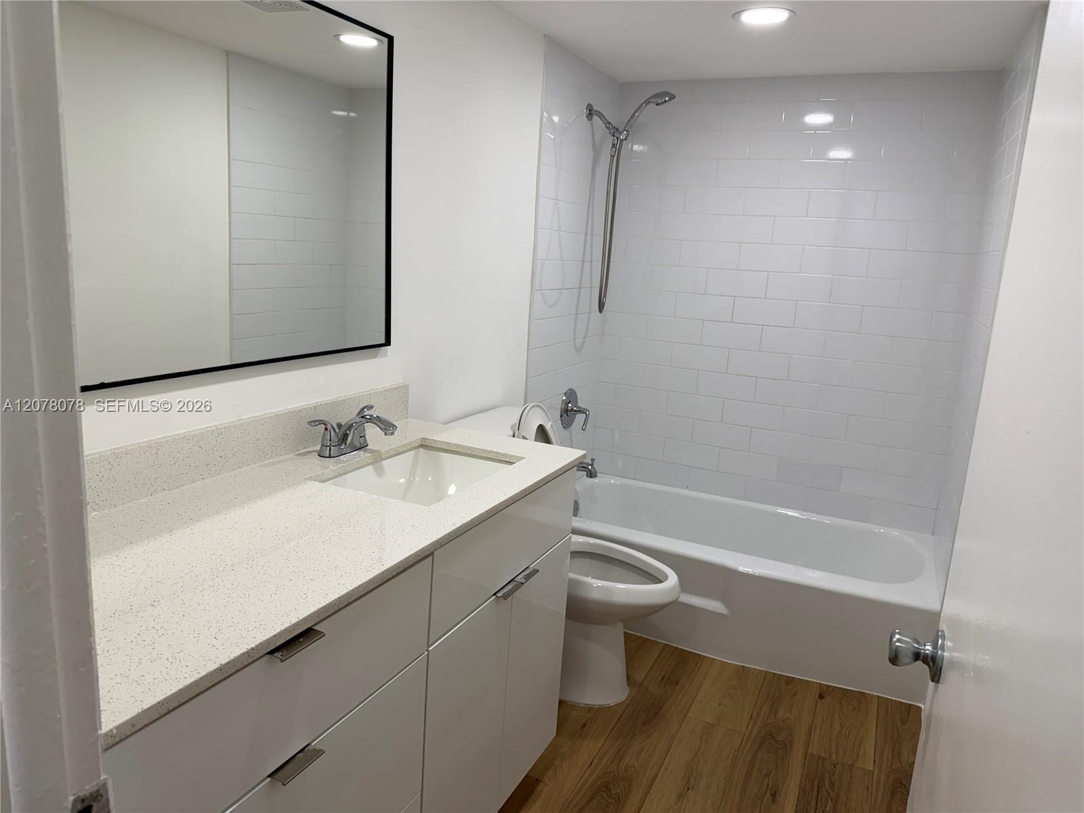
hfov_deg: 71.6
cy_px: 406
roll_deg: -3.0
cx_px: 542
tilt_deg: -10.8
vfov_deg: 56.8
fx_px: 752
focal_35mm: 24
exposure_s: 1/120
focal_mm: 6.76
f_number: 1.78
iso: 50
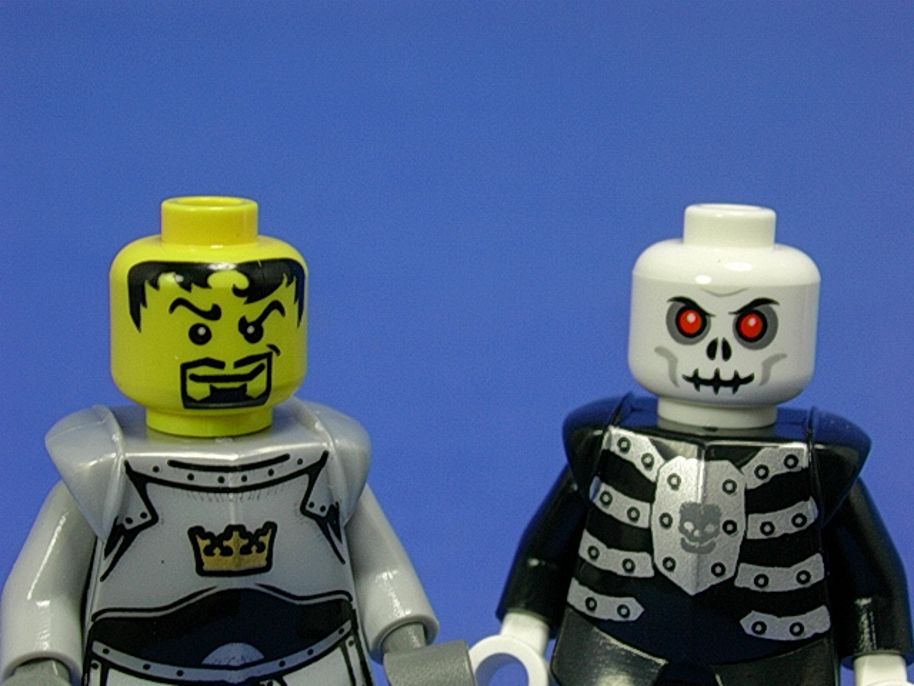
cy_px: 343
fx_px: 1769
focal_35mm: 67
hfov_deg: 29.0
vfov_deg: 21.9
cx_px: 457
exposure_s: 1/31
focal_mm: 10.2
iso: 70
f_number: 3.6
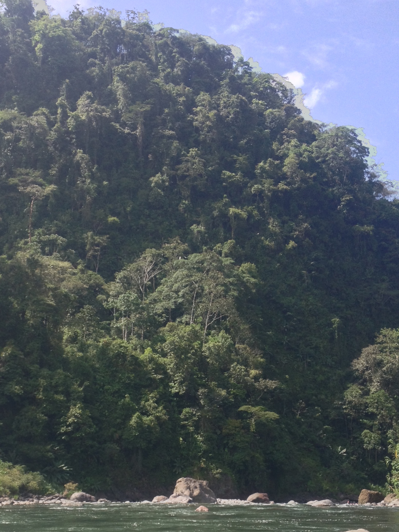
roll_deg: +0.5
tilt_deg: +4.9
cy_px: 379
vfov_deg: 34.4
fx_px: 845
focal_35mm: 55
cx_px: 156
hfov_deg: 26.5
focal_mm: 4.28
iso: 50
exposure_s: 1/627
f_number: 2.4
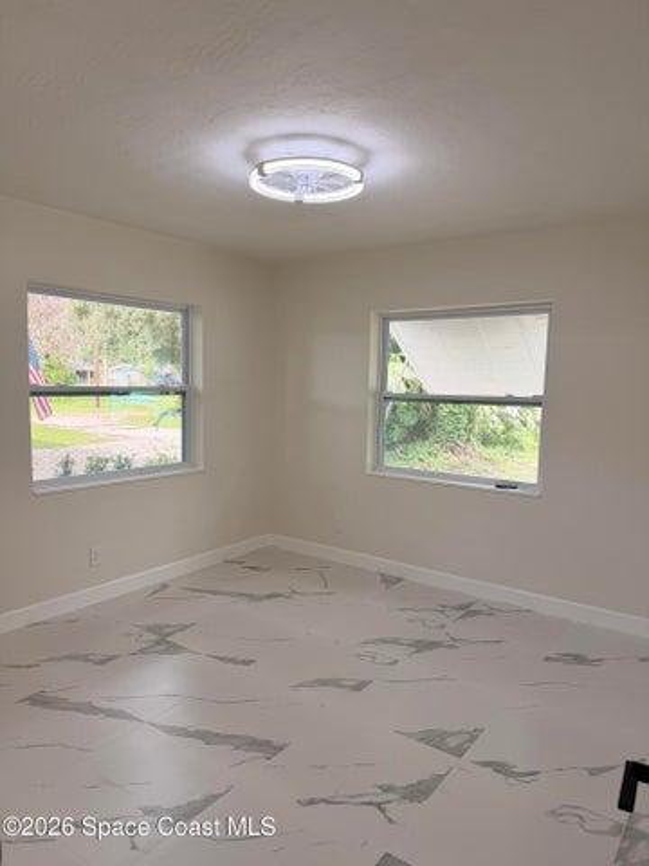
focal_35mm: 24
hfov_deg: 56.8
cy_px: 433
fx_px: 600
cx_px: 324
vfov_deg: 71.6
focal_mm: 6.76
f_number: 1.78
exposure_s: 1/187
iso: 100
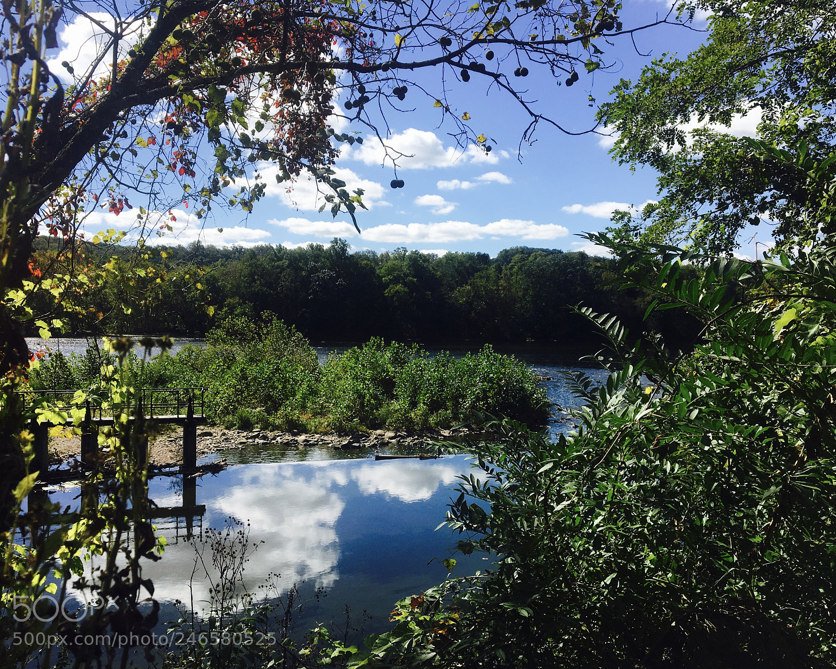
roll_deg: -0.9
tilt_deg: -0.7
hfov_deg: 57.2
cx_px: 435
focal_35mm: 31
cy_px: 341
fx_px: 767
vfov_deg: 47.1
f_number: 2.2
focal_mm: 4.15
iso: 25
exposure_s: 1/2137
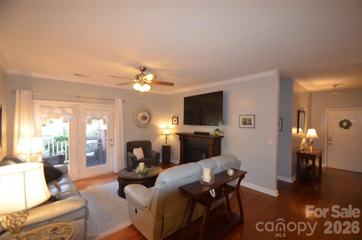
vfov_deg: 77.1
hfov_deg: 100.5
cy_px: 120
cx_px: 181
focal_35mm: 15
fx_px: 151
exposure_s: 1/60
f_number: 3.5
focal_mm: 10
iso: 1800
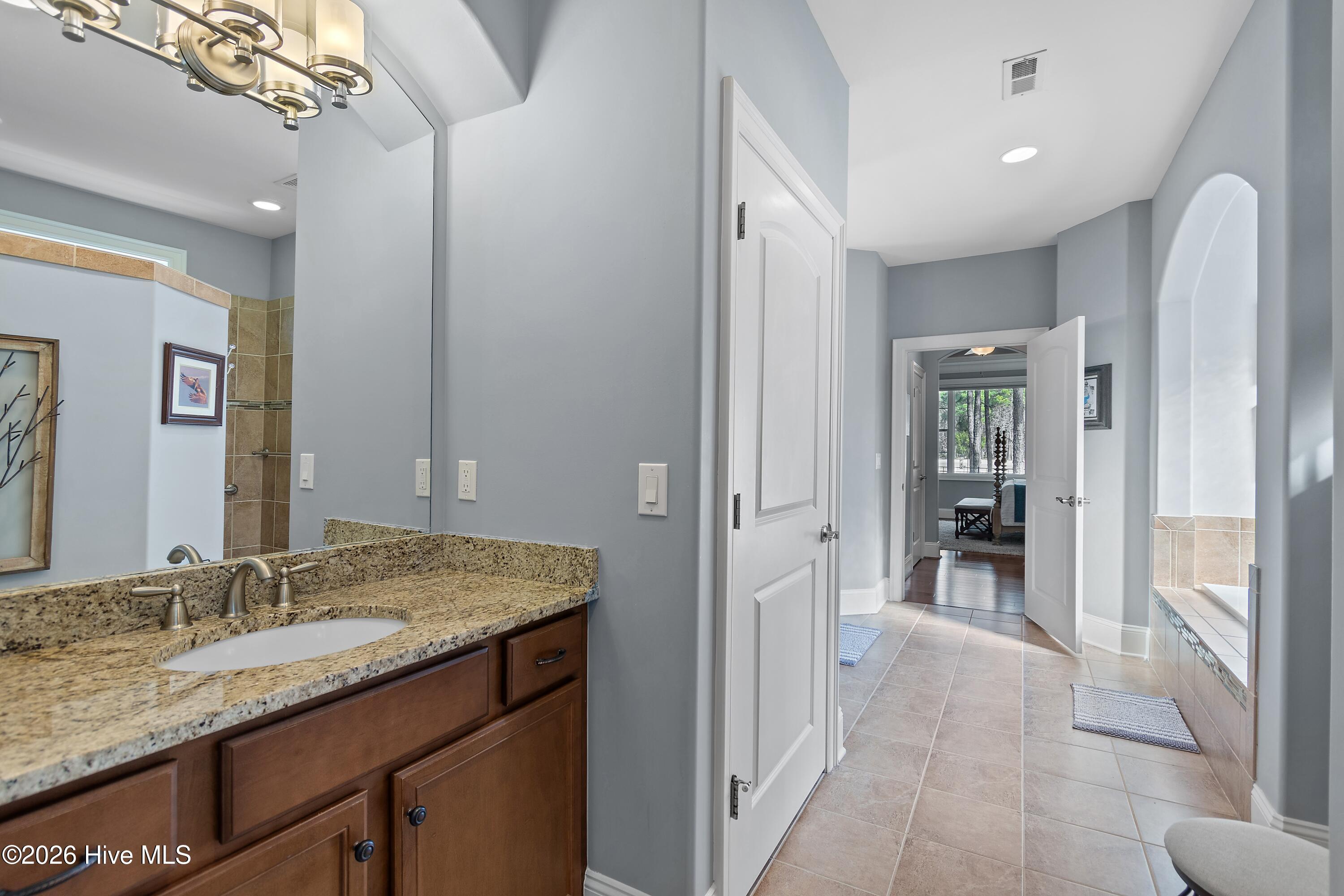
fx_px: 597
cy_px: 448
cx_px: 672
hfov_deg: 96.7
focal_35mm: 16
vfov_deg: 73.7
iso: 100
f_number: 4.8
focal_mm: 11
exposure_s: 1/3
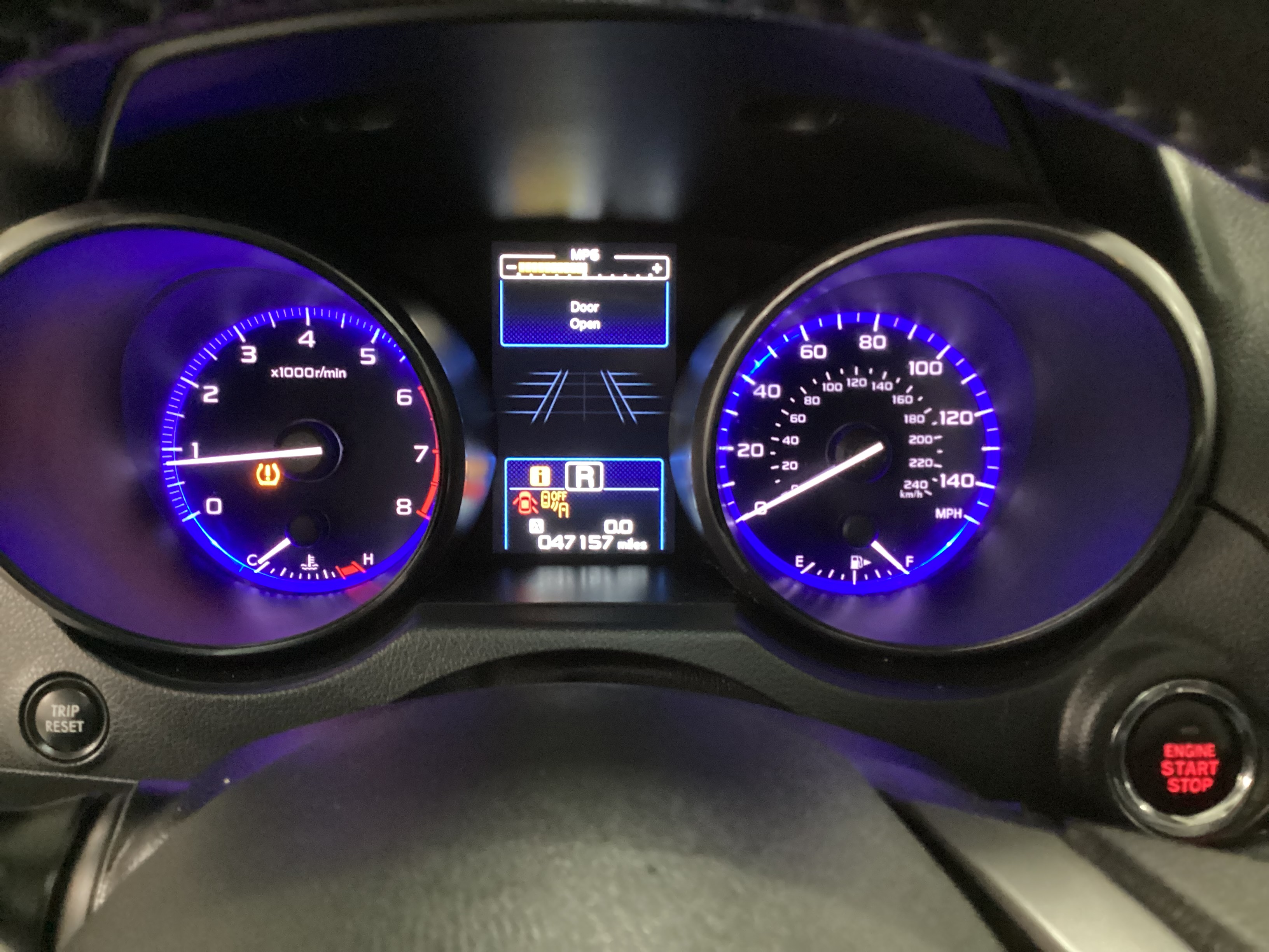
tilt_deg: -25.2
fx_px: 1136
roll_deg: -1.0
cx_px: 634
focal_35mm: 31
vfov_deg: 45.4
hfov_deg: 58.4
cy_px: 476
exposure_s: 1/20
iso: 640
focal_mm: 3.3
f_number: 2.4
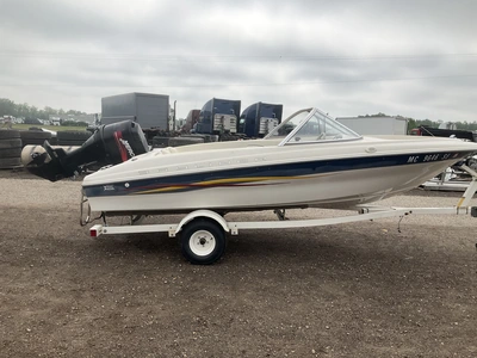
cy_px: 179
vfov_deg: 48.2
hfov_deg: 61.7
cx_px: 238
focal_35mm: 29
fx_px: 400
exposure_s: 1/2959
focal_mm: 3
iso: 25
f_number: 1.8
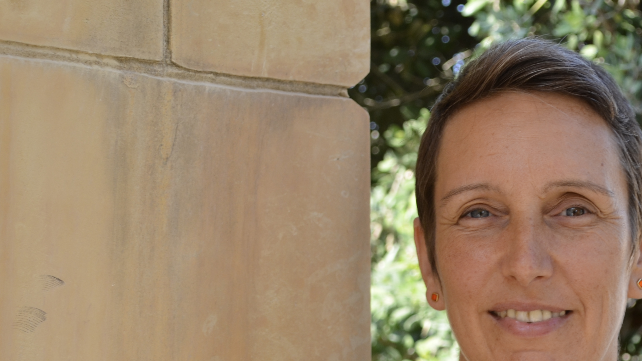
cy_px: 298
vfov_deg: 10.0
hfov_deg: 17.6
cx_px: 464
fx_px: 2060
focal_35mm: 121
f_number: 5.6
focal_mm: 42
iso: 200
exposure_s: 1/125
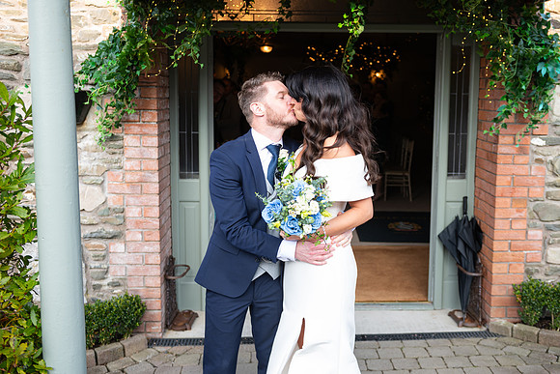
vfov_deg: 32.6
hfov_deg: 47.3
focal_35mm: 41
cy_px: 173
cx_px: 306
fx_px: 638
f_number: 3.5
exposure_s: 1/160
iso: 100
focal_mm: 35
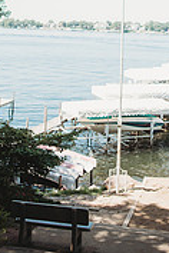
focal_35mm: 61
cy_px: -64
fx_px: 430
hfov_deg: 22.1
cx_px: 127
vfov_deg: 28.0
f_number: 2.2
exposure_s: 1/800
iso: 100
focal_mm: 24
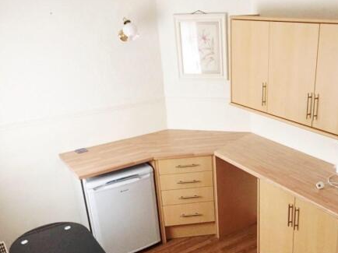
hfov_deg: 47.1
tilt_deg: -24.4
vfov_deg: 36.4
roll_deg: +2.0
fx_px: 381
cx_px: 226
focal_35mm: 39
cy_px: 167
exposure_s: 1/25
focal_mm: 4.15
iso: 250
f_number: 2.2
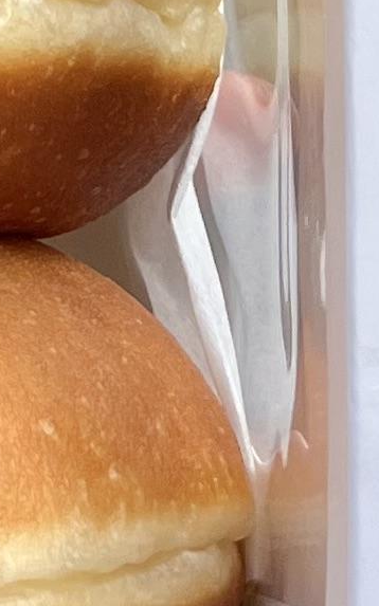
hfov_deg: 6.7
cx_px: -110
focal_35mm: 194
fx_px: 3207
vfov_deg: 9.6
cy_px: -815
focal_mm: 5.1
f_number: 1.6
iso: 50
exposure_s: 1/864
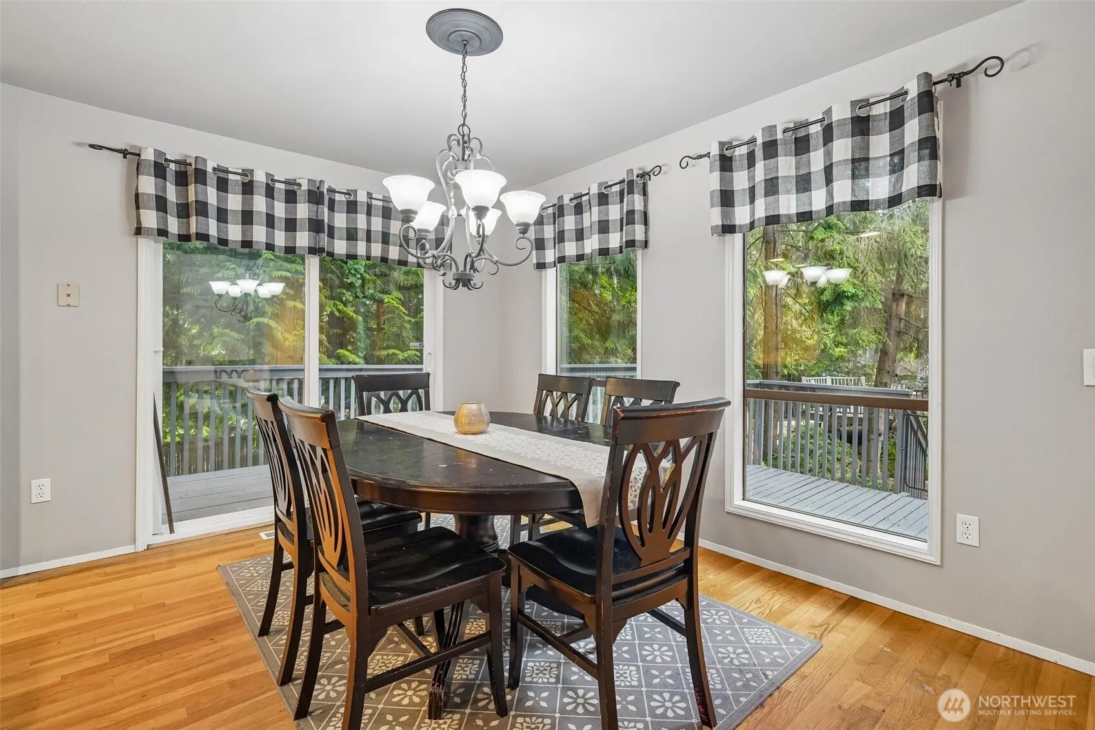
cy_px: 365
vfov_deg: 73.7
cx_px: 548
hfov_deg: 96.7
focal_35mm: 16
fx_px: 487
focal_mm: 16
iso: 1600
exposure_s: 1/13
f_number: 8
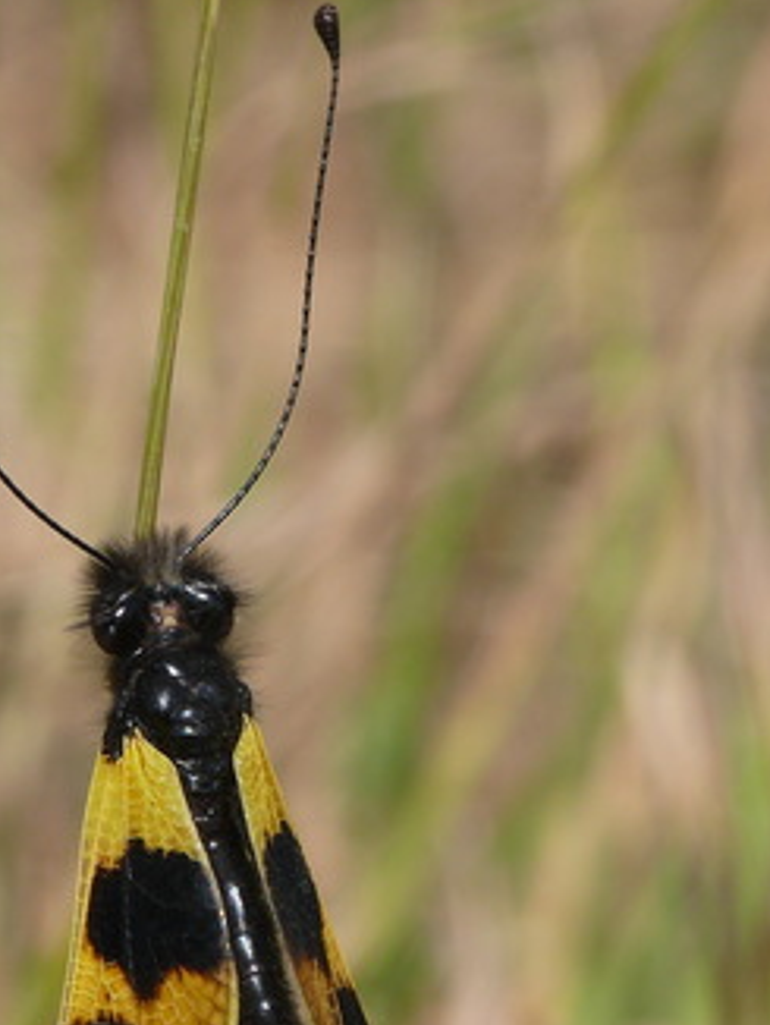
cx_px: 239
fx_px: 10811
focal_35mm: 365
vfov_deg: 5.4
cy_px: 635
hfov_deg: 4.1
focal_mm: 39.4
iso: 100
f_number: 7.1
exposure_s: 1/500
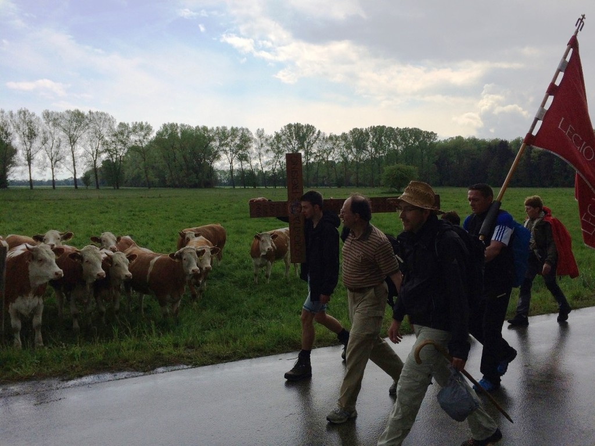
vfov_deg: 48.2
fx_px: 498
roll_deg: +2.9
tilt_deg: -5.7
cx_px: 298
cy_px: 223
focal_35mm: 29
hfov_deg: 61.7
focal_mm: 4.15
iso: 32
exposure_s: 1/2564
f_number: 2.2
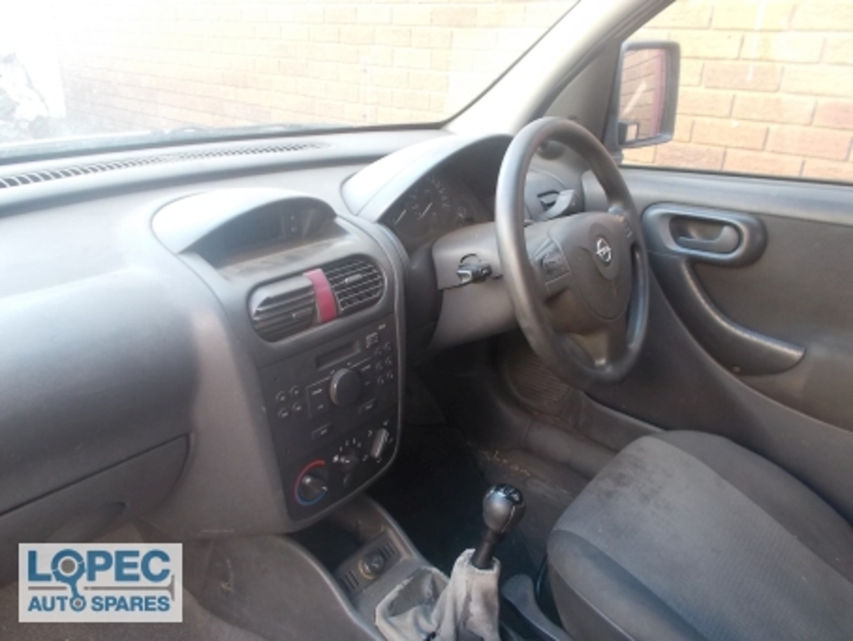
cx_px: 426
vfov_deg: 53.1
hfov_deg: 67.3
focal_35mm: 26
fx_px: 641
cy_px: 320
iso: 160
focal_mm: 4.6
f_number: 3.2
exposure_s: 1/25
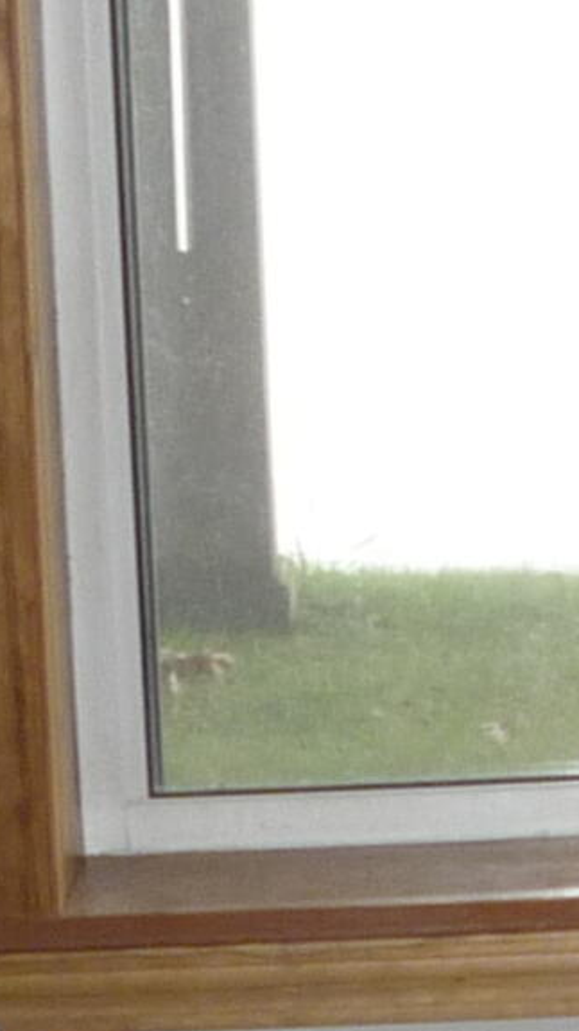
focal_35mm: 182
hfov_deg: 6.5
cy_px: 335
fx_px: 4973
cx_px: 1160
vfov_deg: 11.8
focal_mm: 5.2
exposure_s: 1/30
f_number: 3.3
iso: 125
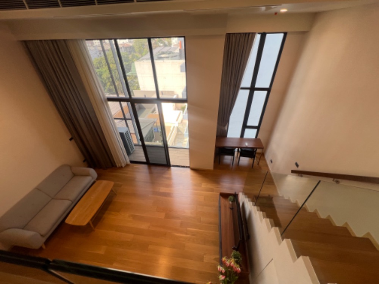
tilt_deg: -38.3
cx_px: 190
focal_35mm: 13
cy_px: 142
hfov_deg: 106.2
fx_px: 142
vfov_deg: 89.9
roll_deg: +2.5
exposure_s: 1/100
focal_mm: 1.57
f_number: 1.8
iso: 32
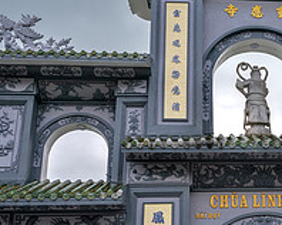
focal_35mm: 66
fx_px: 550
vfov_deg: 23.1
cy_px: 137
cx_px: 275
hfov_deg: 27.3
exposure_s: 1/1000
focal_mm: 24
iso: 280
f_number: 8
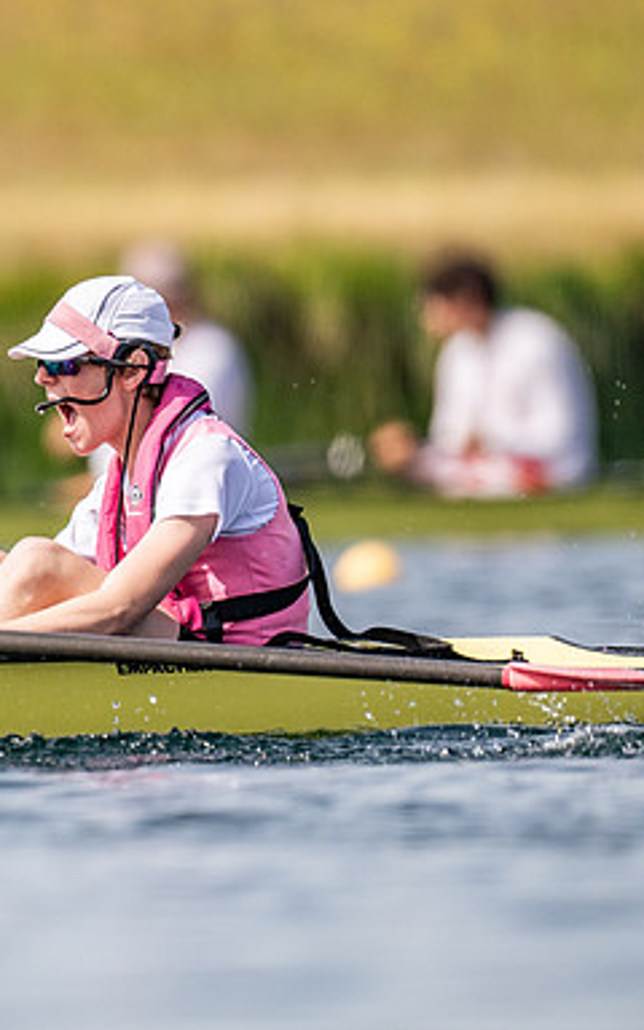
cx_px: -126
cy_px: 515
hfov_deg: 0.9
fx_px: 38893
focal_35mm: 1385
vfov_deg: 1.5
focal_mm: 600
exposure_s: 1/2500
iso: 160
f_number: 4
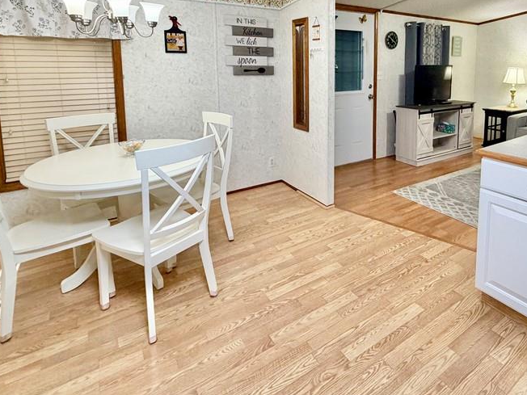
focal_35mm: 22
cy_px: 100
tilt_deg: -6.4
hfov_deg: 74.7
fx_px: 335
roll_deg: -0.1
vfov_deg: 58.0
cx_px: 338
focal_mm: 2.22
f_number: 2.2
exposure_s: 1/120
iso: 250
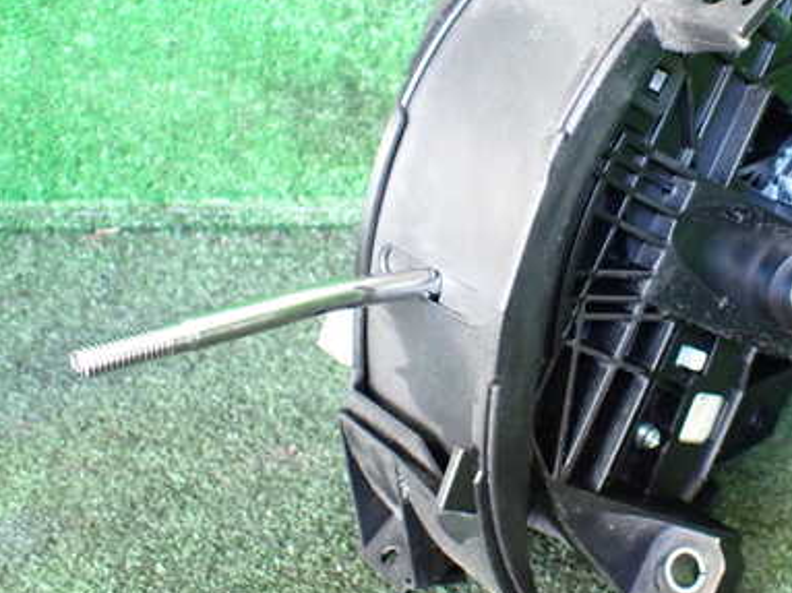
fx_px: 1075
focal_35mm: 47
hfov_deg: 39.5
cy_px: 225
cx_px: 585
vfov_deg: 30.7
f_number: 2.3
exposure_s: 1/60
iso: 800
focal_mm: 5.4
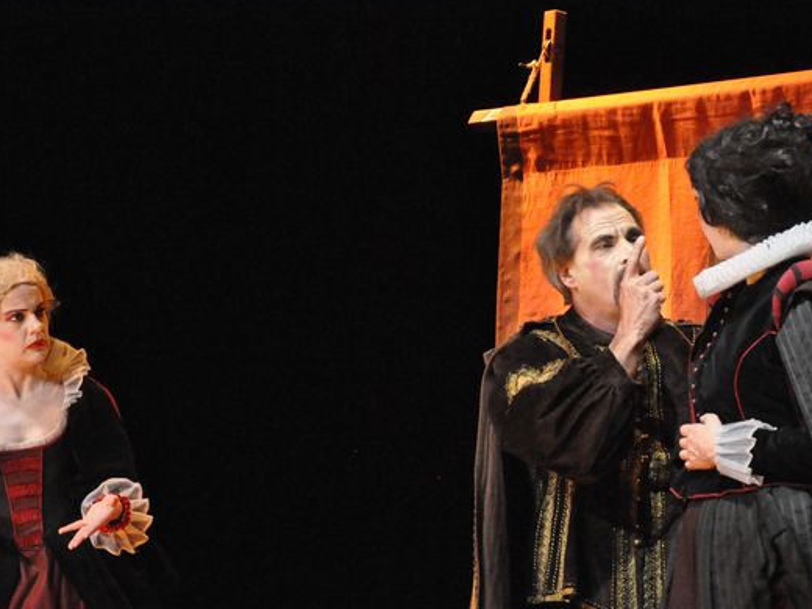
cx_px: 420
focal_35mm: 155
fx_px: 3636
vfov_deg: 9.6
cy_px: 374
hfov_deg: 12.7
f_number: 5.3
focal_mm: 70
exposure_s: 1/45
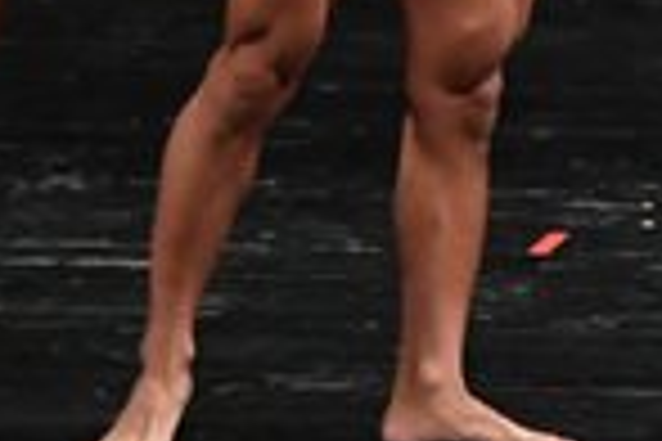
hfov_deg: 2.3
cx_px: 939
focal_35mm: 887
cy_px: -270
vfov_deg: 1.5
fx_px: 16310
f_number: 5.6
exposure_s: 1/400
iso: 3200
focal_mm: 112
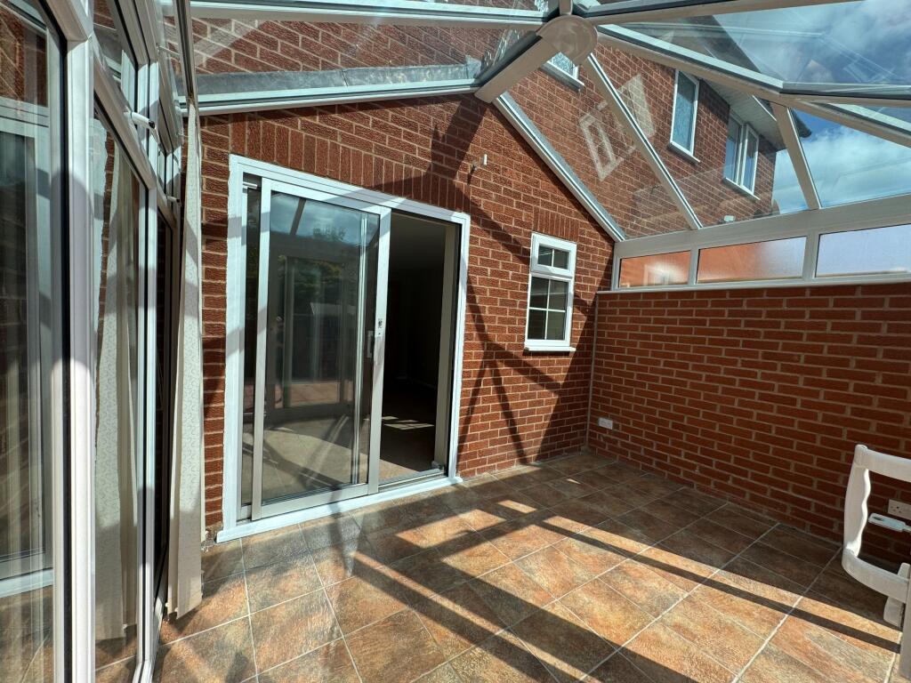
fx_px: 368
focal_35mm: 14
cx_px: 456
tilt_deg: -2.0
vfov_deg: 85.7
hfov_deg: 102.1
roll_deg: -2.9
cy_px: 342
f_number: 2.2
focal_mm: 2.22
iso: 50
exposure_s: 1/993
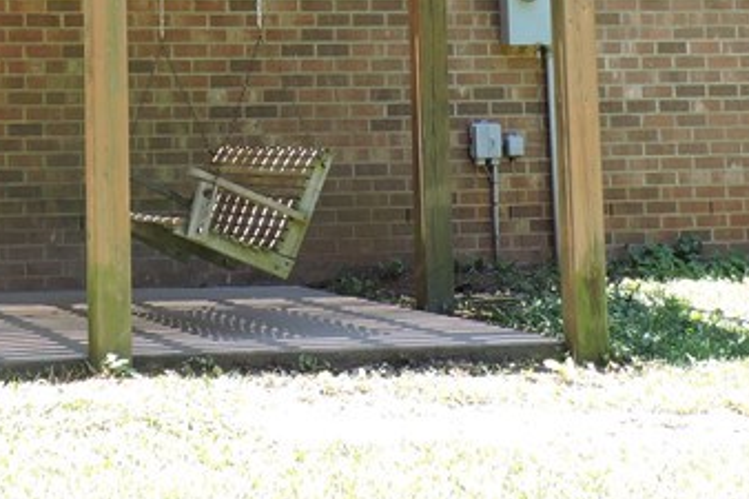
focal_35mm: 126
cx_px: 75
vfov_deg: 10.4
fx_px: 2620
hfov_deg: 16.1
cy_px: -306
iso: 100
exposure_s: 1/100
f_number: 3.3
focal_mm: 7.1
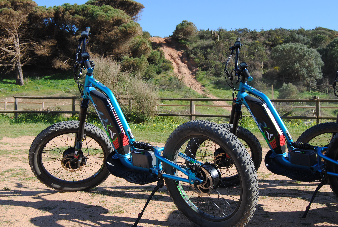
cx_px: 175
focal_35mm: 42
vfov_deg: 32.0
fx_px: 395
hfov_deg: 46.3
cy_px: 112
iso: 100
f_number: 7.1
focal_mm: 24
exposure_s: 1/200
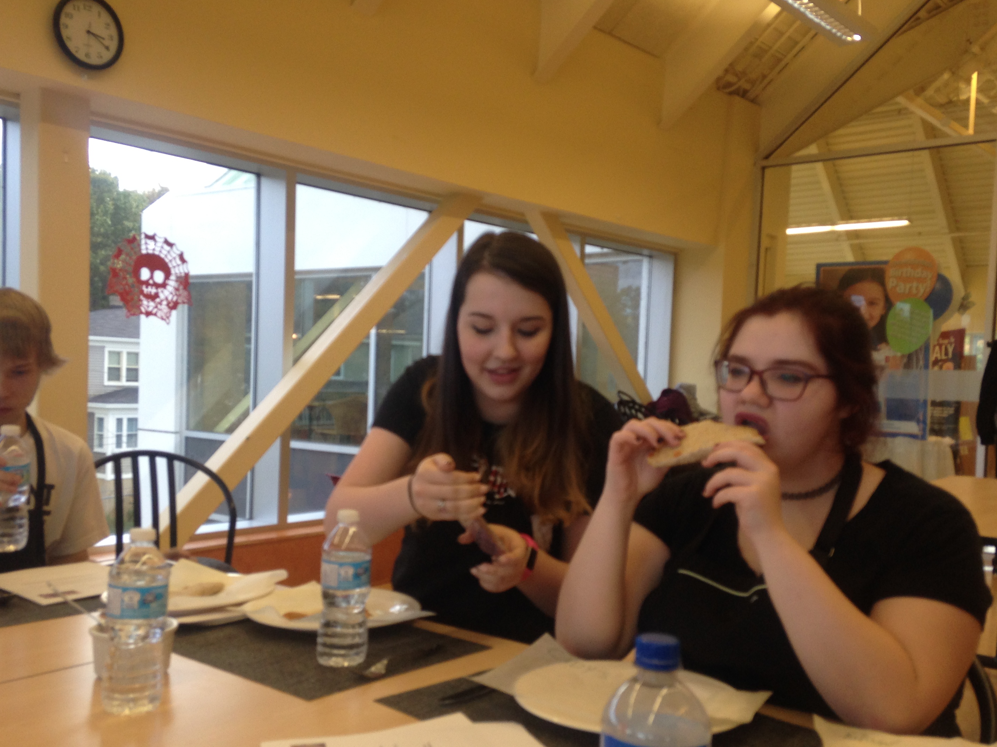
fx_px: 1094
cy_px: 418
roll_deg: -0.7
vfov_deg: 37.7
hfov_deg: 49.0
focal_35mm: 38
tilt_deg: -3.0
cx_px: 482
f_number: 2.4
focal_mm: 4.12
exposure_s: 1/120
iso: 80
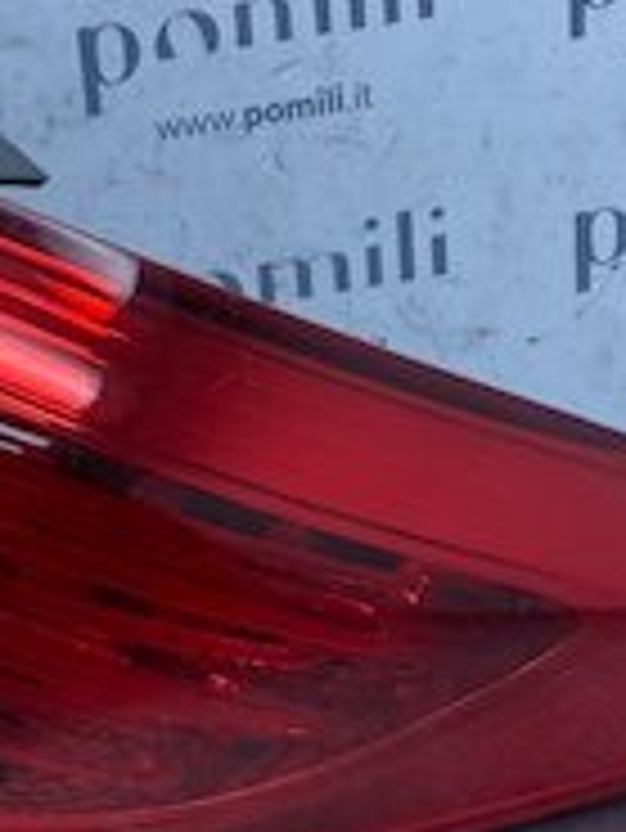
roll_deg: -3.3
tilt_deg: -28.6
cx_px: 36
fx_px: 2168
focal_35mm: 90
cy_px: 967
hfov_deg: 16.2
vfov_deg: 20.5
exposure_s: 1/788
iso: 32
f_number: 1.8
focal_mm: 4.25
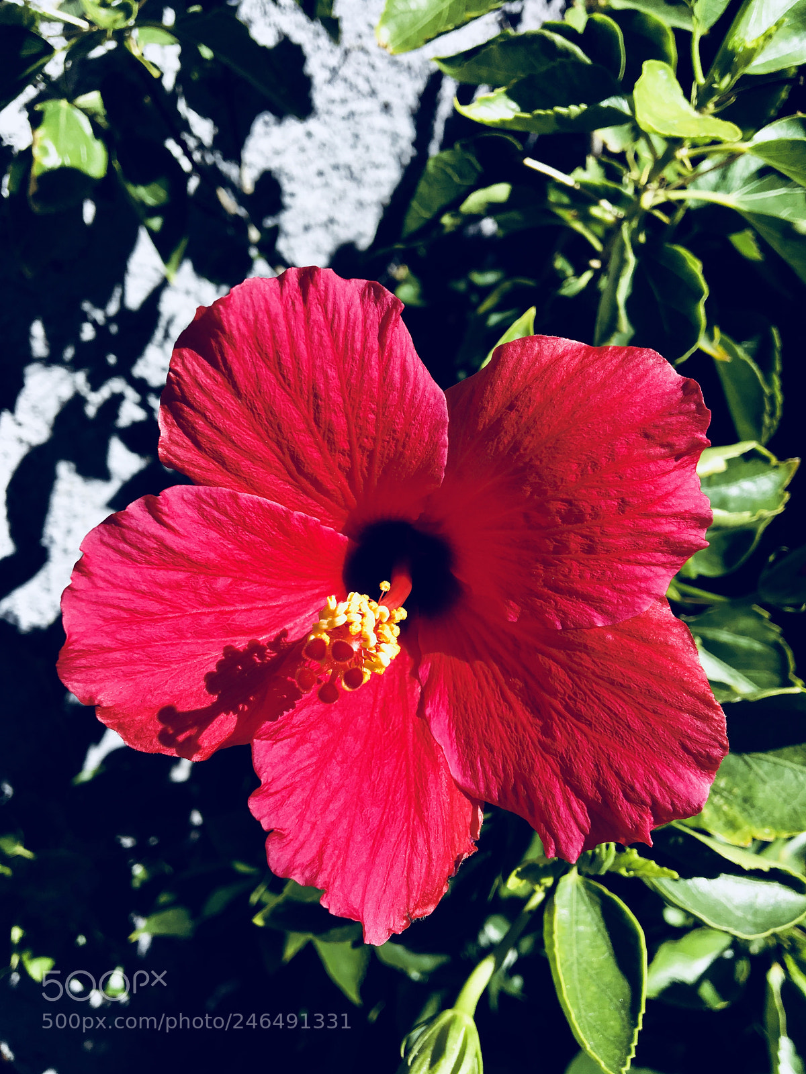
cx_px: 403
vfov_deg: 61.7
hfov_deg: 48.2
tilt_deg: -37.0
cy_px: 537
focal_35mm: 29
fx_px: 900
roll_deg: +2.1
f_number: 2.2
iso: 25
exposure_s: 1/1012
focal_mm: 4.15
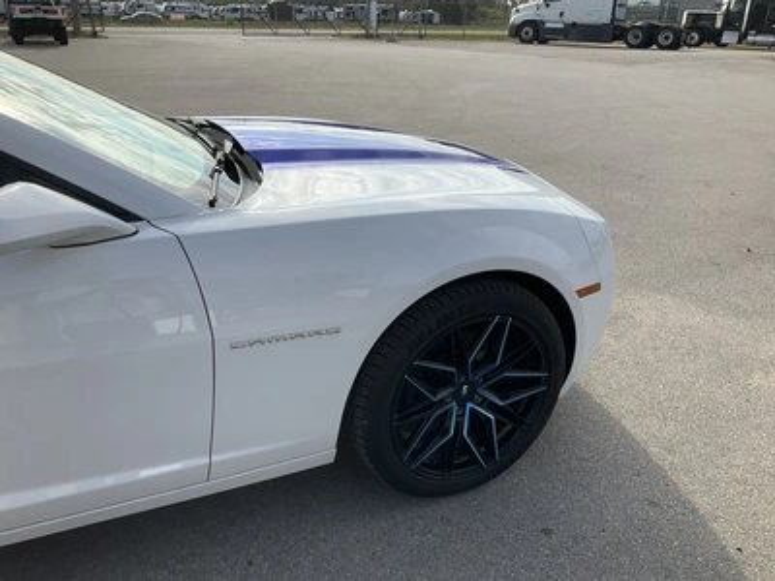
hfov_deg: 61.7
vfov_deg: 48.2
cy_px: 290
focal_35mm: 29
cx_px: 388
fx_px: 649
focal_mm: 3
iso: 25
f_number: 1.8
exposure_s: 1/1451
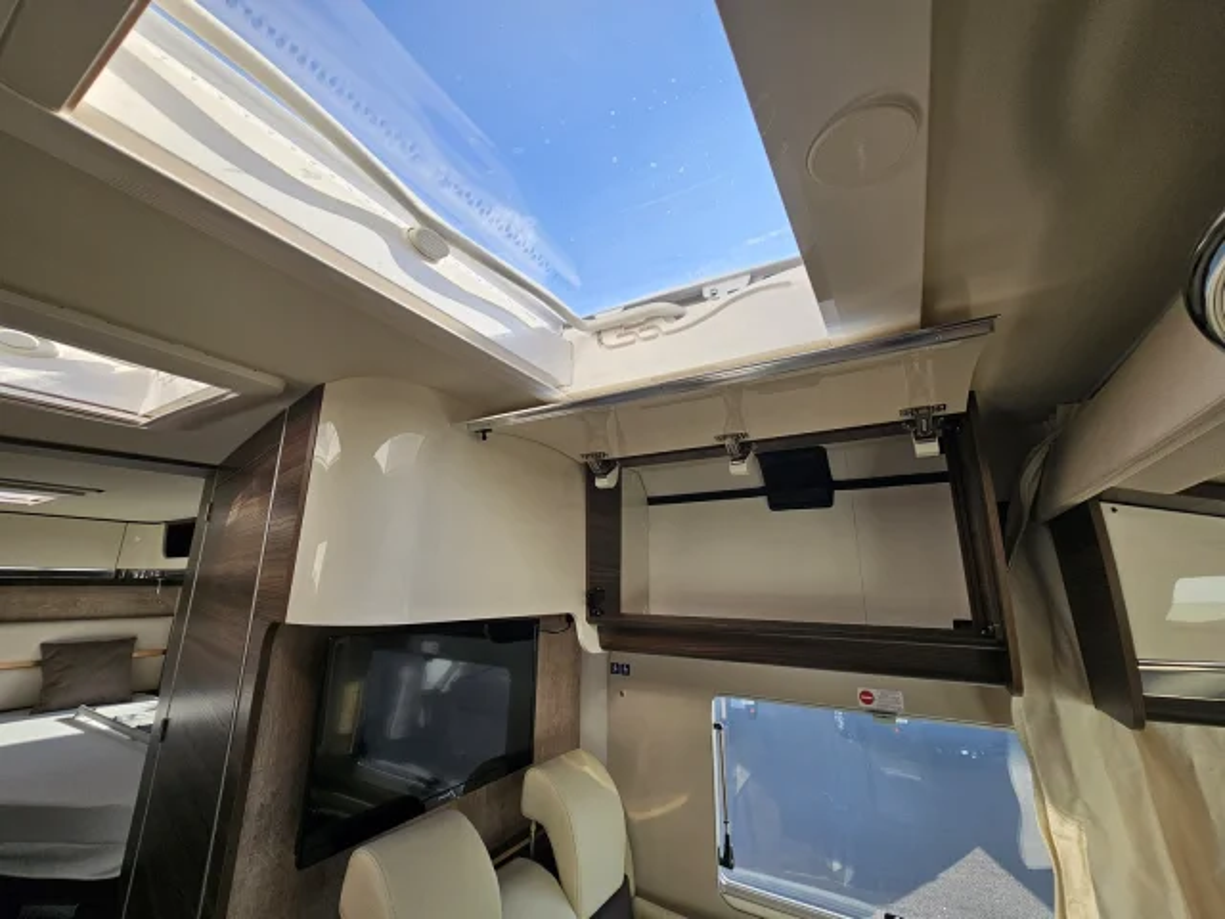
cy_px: 460
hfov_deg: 106.2
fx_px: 460
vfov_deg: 89.9
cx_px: 612
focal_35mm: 13
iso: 50
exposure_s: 1/440
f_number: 2.2
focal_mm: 2.2
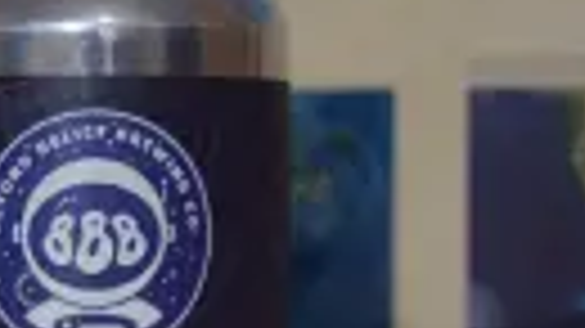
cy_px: 407
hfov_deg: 10.3
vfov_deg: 5.9
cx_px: -225
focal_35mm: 203
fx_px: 3148
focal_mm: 42
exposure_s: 1/60
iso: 800
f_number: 5
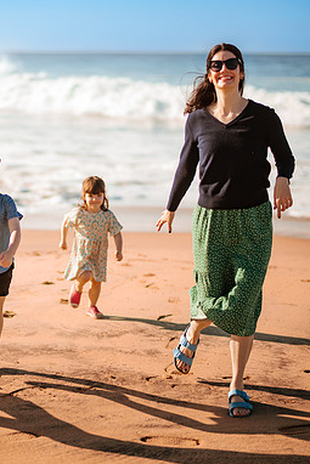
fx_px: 1136
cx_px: 9
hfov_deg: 15.3
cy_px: 231
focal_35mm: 88
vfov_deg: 23.1
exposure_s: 1/4000
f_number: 1.4
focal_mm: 58
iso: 50
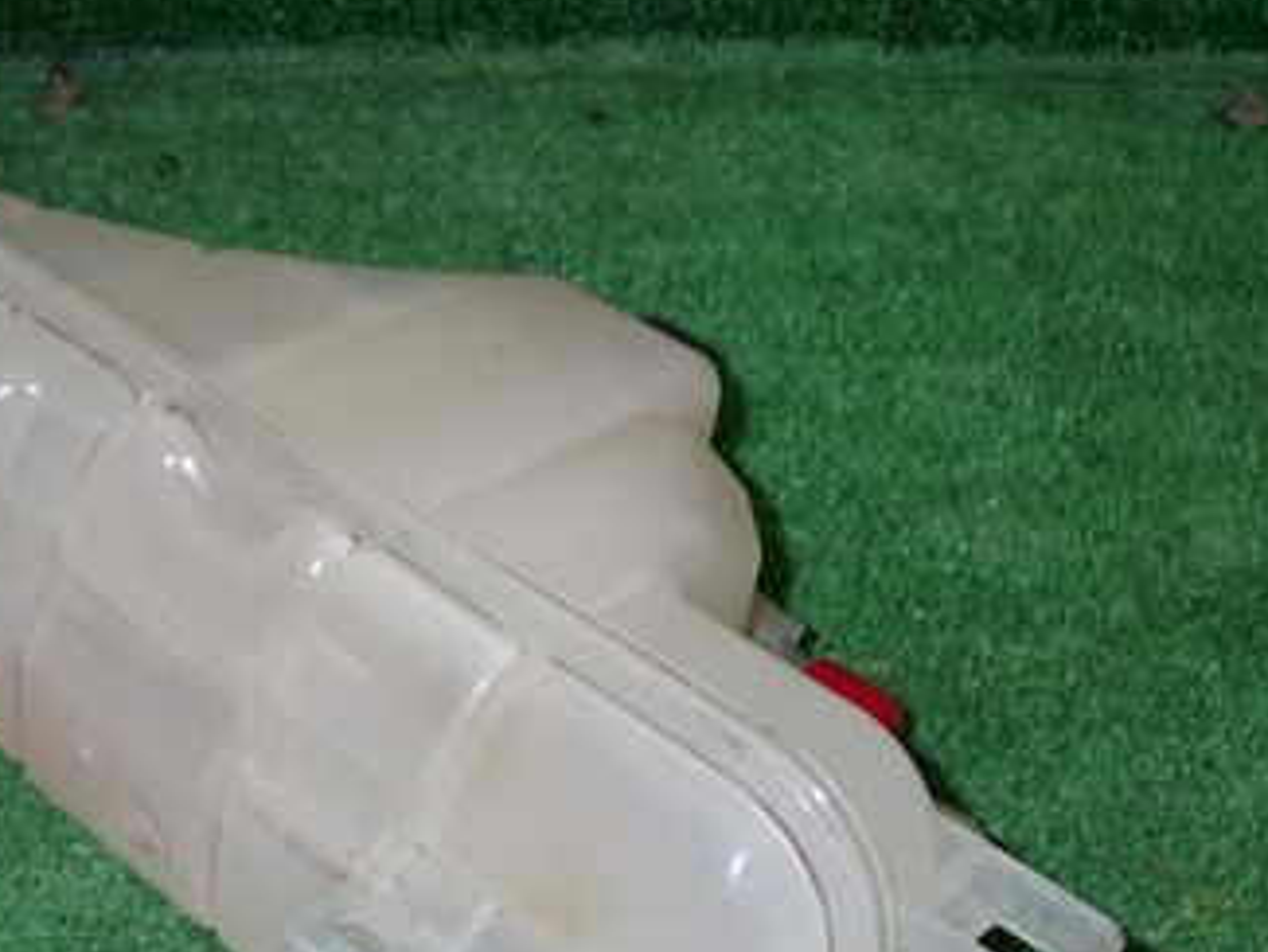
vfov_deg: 24.6
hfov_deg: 31.8
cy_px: 691
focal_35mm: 59
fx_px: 2162
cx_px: 238
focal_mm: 5.79
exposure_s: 1/30
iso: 250
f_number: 7.1
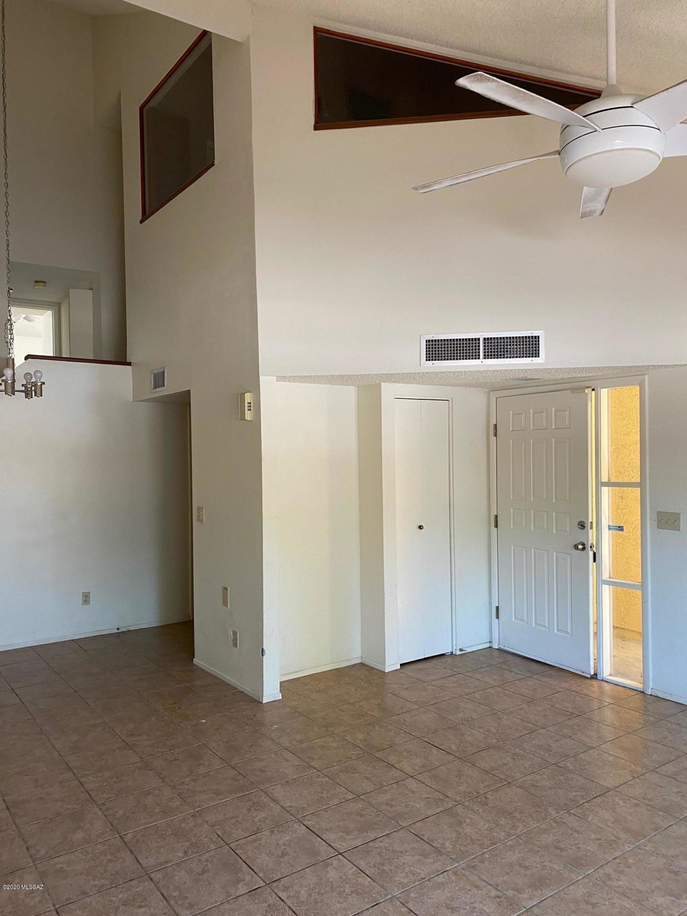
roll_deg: +1.6
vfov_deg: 67.3
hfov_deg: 53.1
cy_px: 458
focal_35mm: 26
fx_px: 688
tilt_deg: -0.8
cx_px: 344
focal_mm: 4.25
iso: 125
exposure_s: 1/60
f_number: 1.8
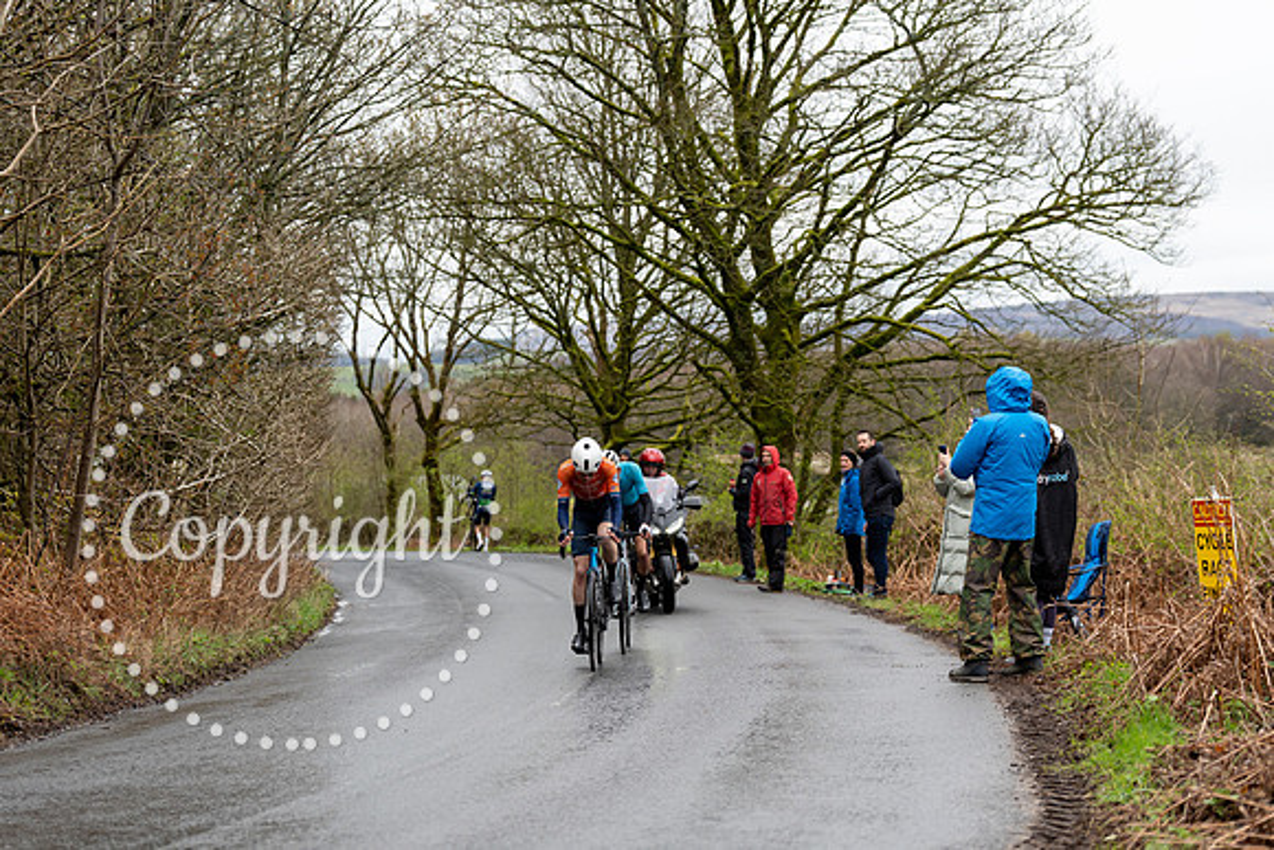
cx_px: 637
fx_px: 2902
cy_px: 425
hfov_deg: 24.8
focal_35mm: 82
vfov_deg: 16.7
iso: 640
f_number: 3.5
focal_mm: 82
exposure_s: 1/1000
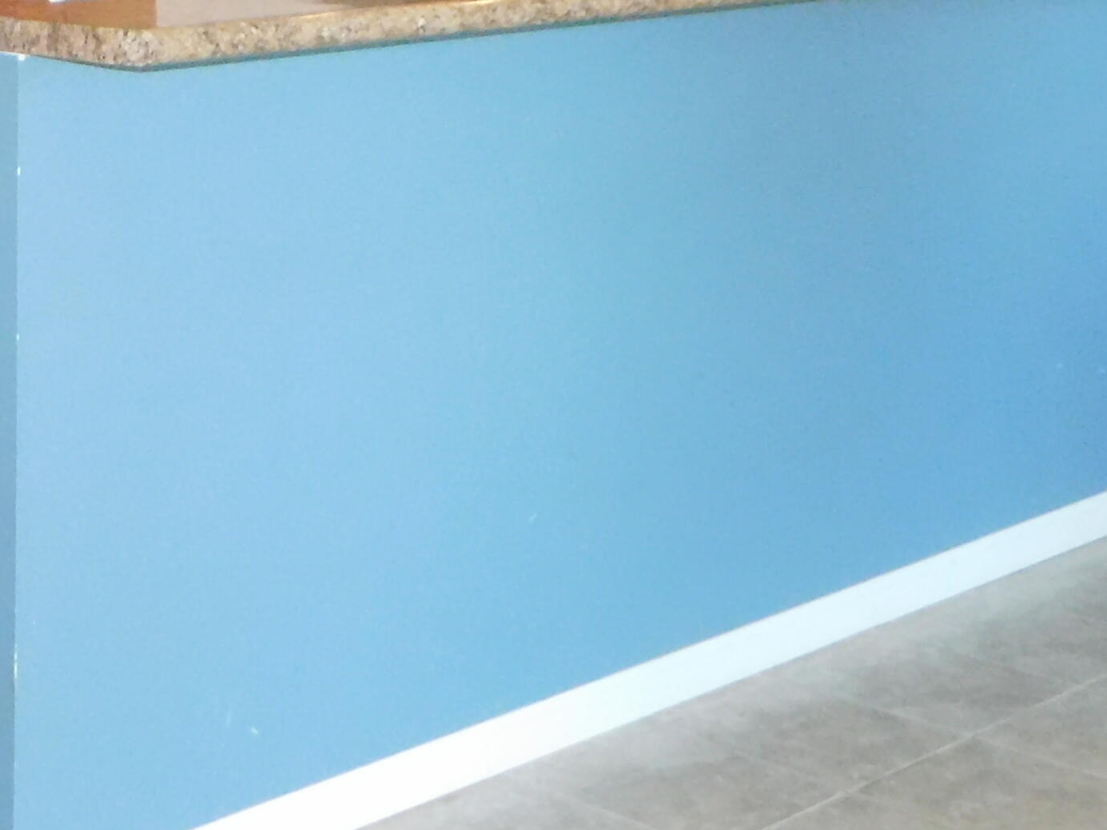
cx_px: -41
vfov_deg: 18.3
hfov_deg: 23.8
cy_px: -34
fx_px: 2494
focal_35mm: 78
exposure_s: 1/30
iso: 1600
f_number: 7
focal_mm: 6.3
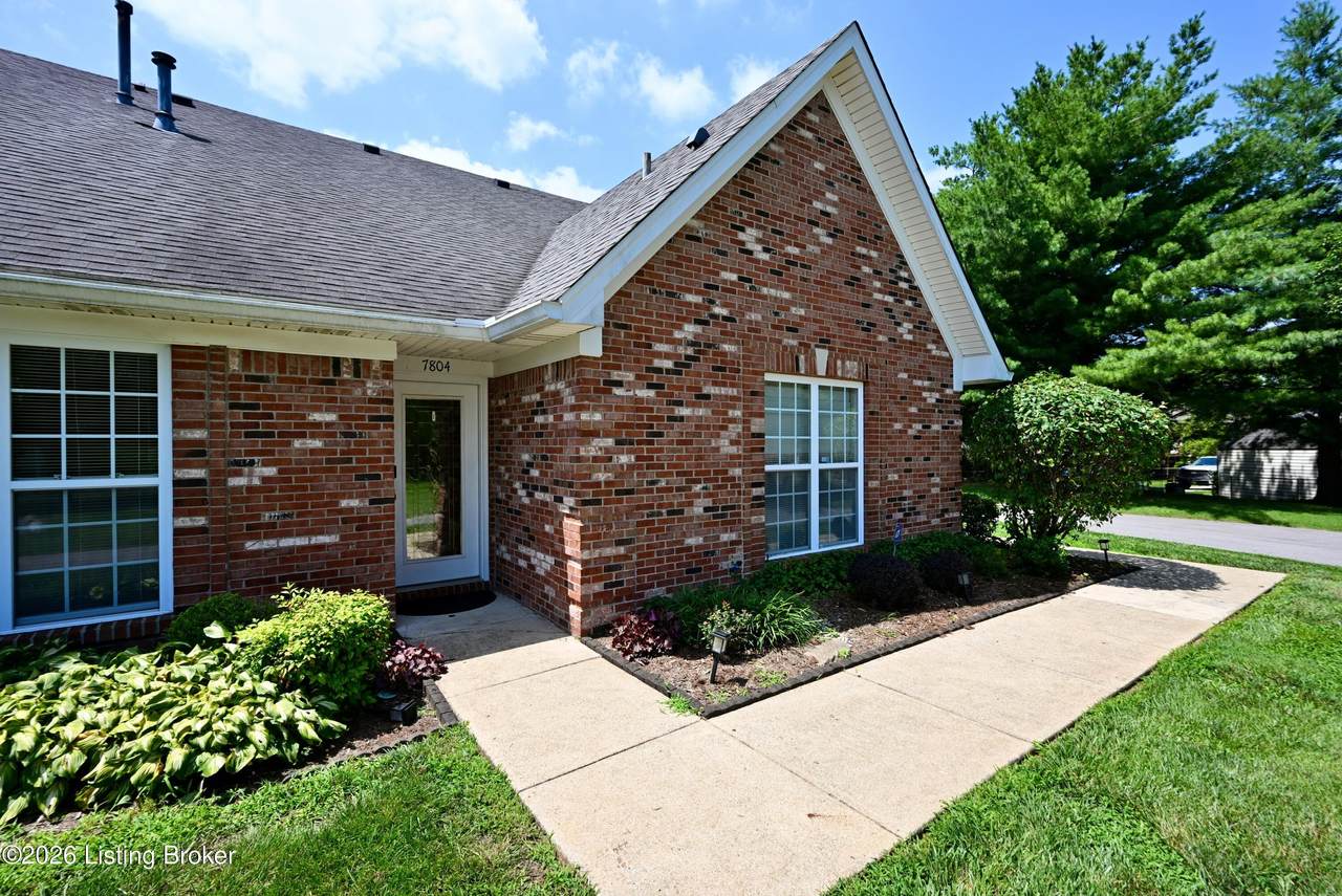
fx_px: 597
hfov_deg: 96.7
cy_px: 448
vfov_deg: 73.8
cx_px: 671
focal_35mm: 16
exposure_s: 1/1250
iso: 640
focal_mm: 16
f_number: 7.1
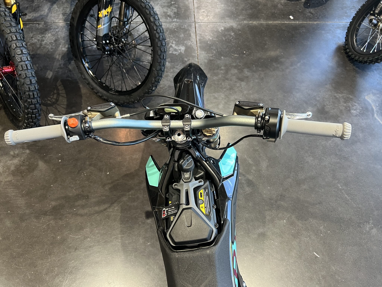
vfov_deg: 53.1
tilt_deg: -59.6
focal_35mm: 26
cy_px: 144
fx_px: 287
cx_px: 191
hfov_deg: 67.3
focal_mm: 5.7
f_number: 1.5
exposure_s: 1/60
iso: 200
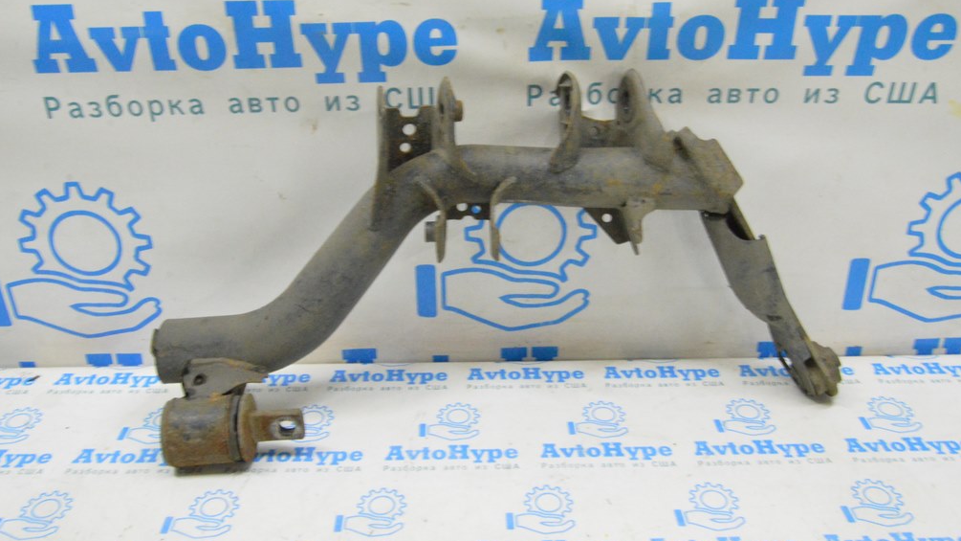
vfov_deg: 36.6
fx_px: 815
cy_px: 223
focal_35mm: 32
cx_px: 474
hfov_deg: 61.0
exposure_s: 1/15
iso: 6400
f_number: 20
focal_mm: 20
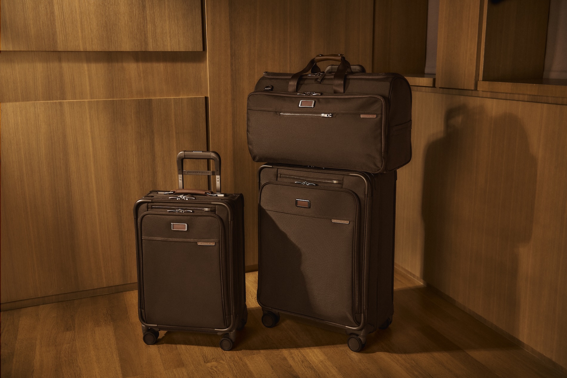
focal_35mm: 40
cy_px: 189
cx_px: 284
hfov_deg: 48.5
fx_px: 630
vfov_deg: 33.4
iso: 250
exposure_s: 1/200
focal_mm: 40
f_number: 4.5
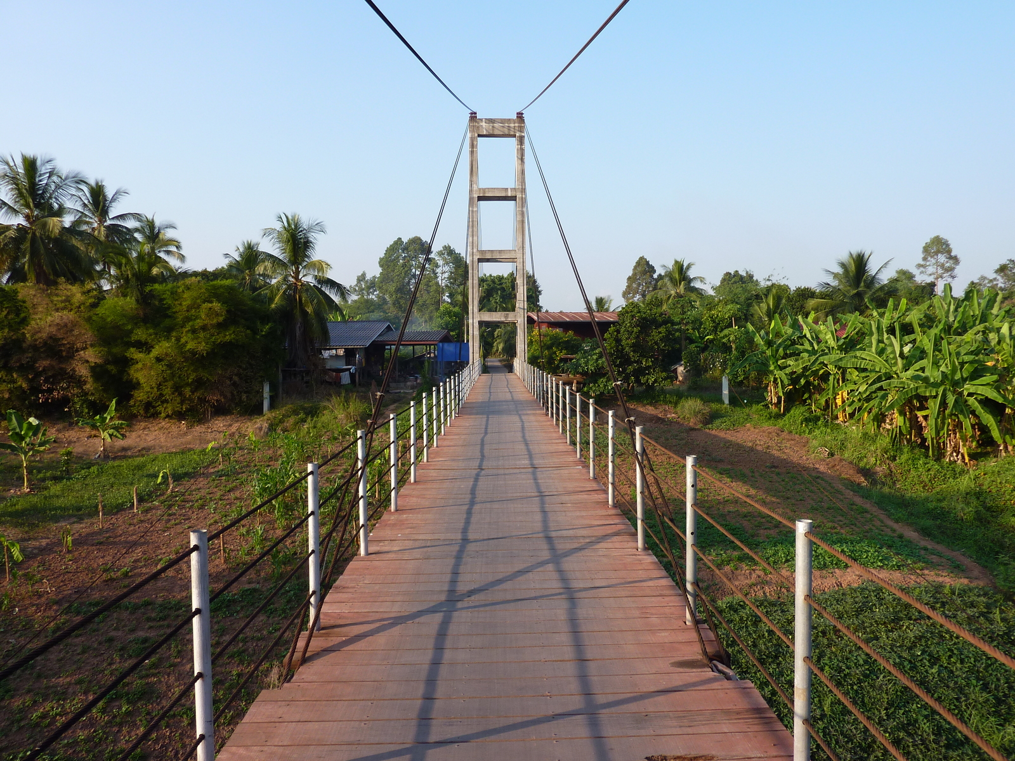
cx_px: 508
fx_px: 733
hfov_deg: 69.4
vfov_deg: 54.9
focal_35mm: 25
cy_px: 380
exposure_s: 1/250
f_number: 4
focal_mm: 4.1
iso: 80
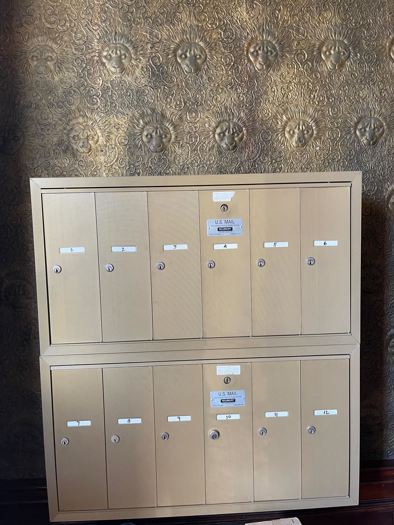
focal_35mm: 26
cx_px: 197
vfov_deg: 67.3
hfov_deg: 53.1
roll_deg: +0.7
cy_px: 262
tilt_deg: -5.2
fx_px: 395
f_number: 1.6
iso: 125
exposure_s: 1/68
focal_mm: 5.1
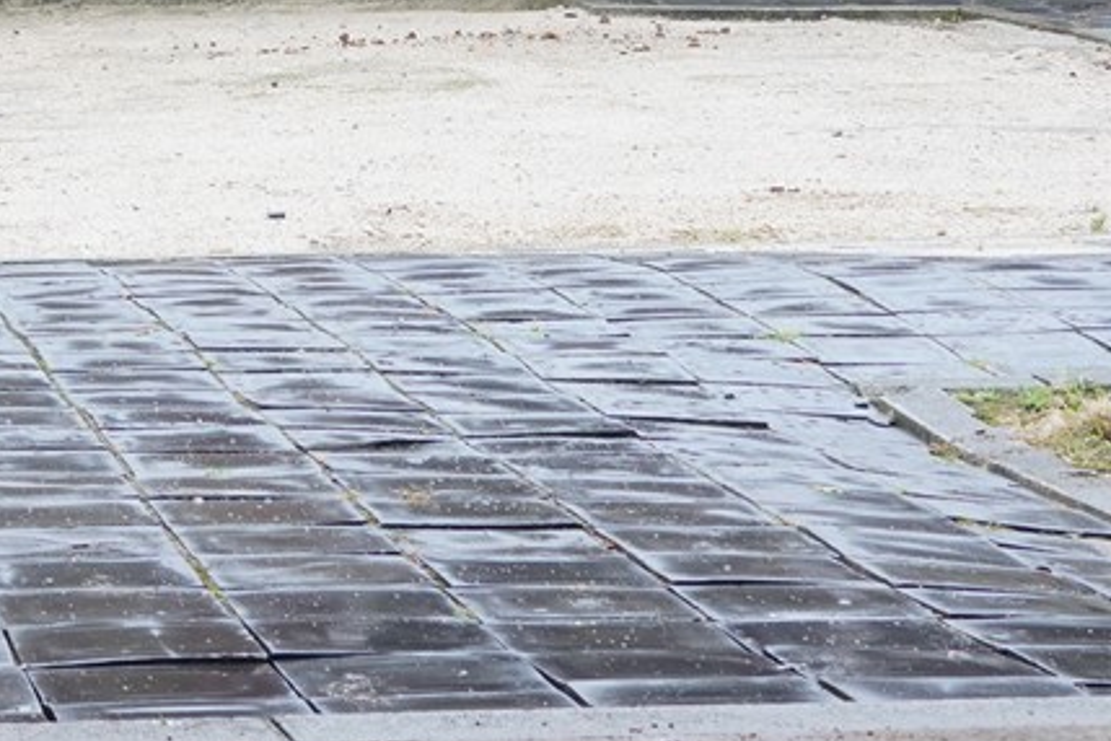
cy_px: -399
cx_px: 264
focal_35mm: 163
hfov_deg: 12.6
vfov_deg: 8.2
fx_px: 5030
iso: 800
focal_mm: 35
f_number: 6.3
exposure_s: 1/100
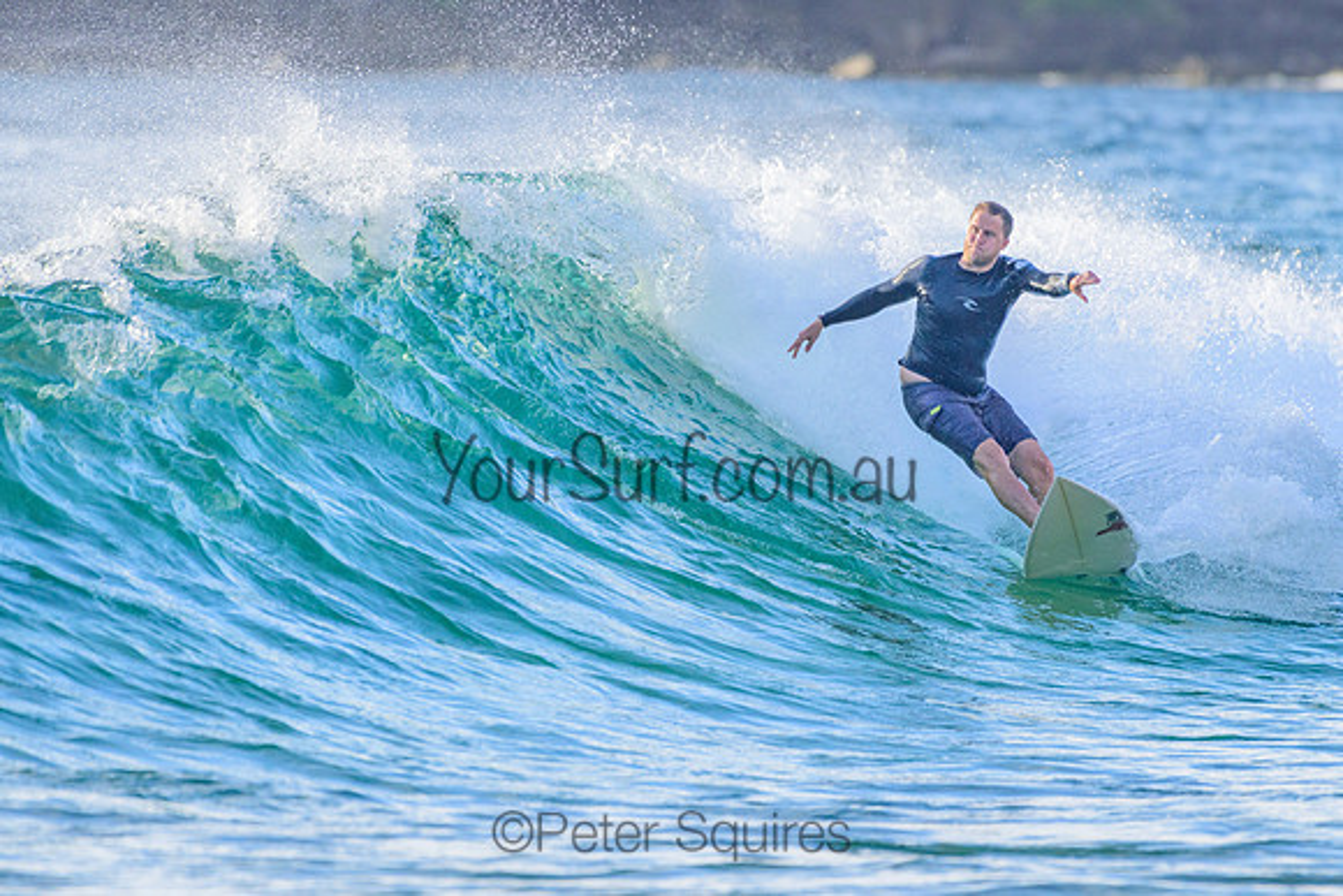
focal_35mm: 613
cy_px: 427
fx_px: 22877
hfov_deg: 3.4
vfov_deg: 2.2
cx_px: 775
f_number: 5.6
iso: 400
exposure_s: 1/2000
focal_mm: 500
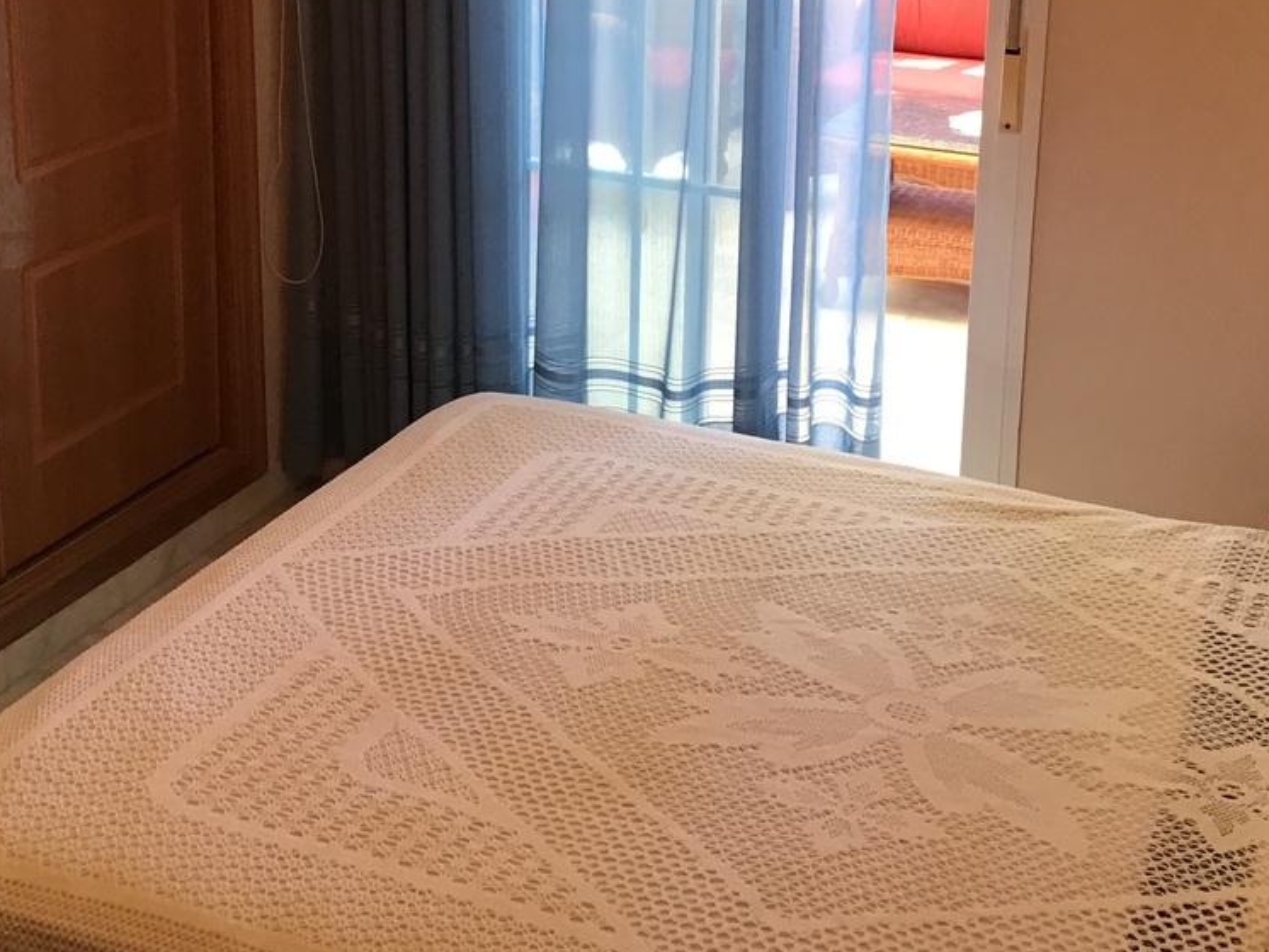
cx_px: 623
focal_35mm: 54
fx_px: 1980
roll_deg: -0.4
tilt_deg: -17.1
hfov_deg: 35.5
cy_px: 156
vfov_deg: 26.4
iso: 32
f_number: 2.4
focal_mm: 3.3
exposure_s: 1/33
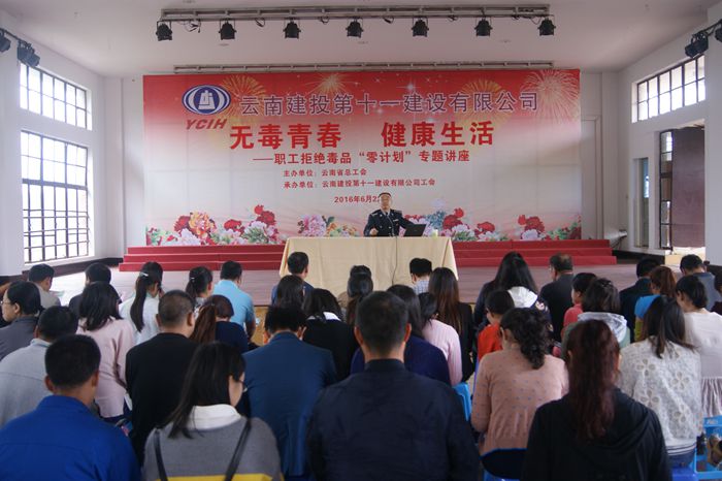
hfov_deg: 49.6
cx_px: 361
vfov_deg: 34.2
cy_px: 240
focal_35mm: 39
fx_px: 782
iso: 200
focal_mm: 26
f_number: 4
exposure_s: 1/40
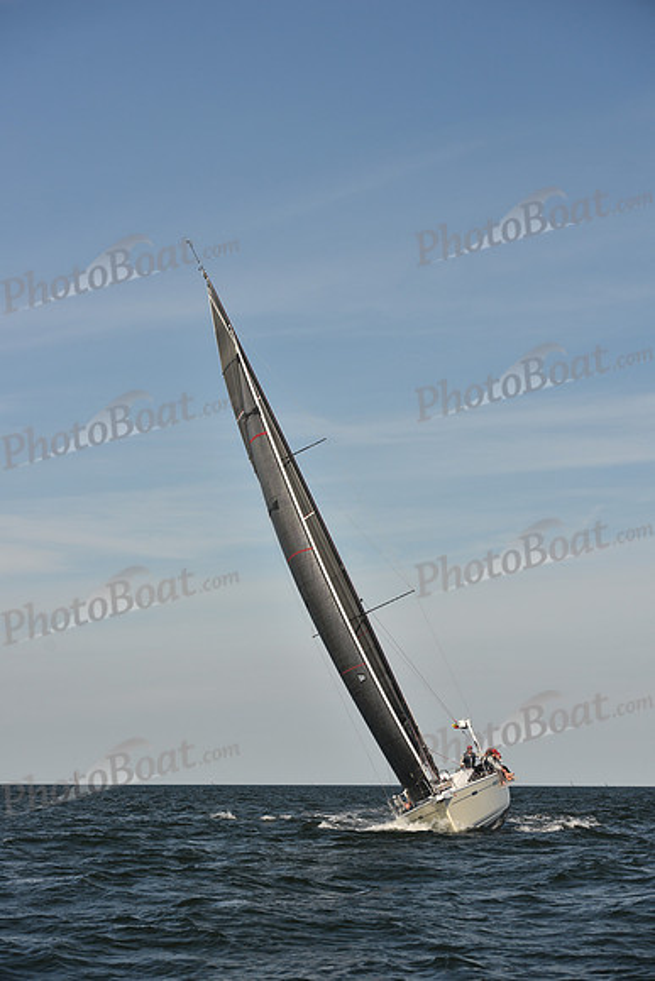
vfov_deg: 25.4
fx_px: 2182
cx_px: 328
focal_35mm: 80
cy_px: 490
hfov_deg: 17.1
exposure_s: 1/800
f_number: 6.3
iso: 250
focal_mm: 80
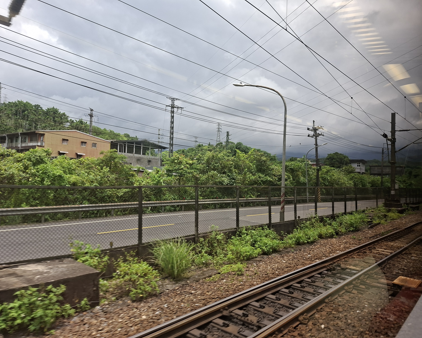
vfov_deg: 58.8
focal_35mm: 24
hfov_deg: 70.3
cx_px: 204
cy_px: 169
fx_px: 300
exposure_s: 1/422
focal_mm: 5.54
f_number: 1.8
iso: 50
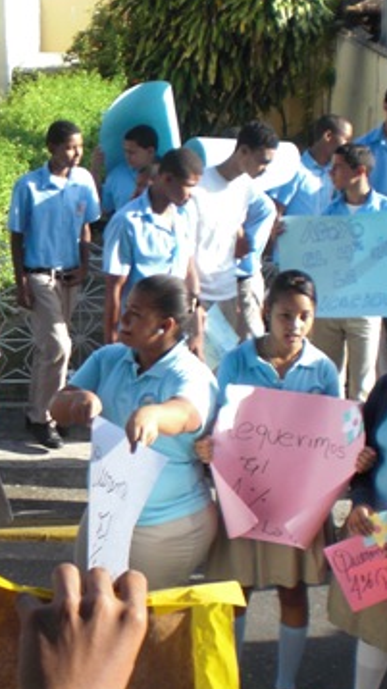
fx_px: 1352
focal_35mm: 74
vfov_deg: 28.6
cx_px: -83
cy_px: 375
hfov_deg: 15.7
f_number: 3.1
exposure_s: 1/320
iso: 64
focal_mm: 6.3
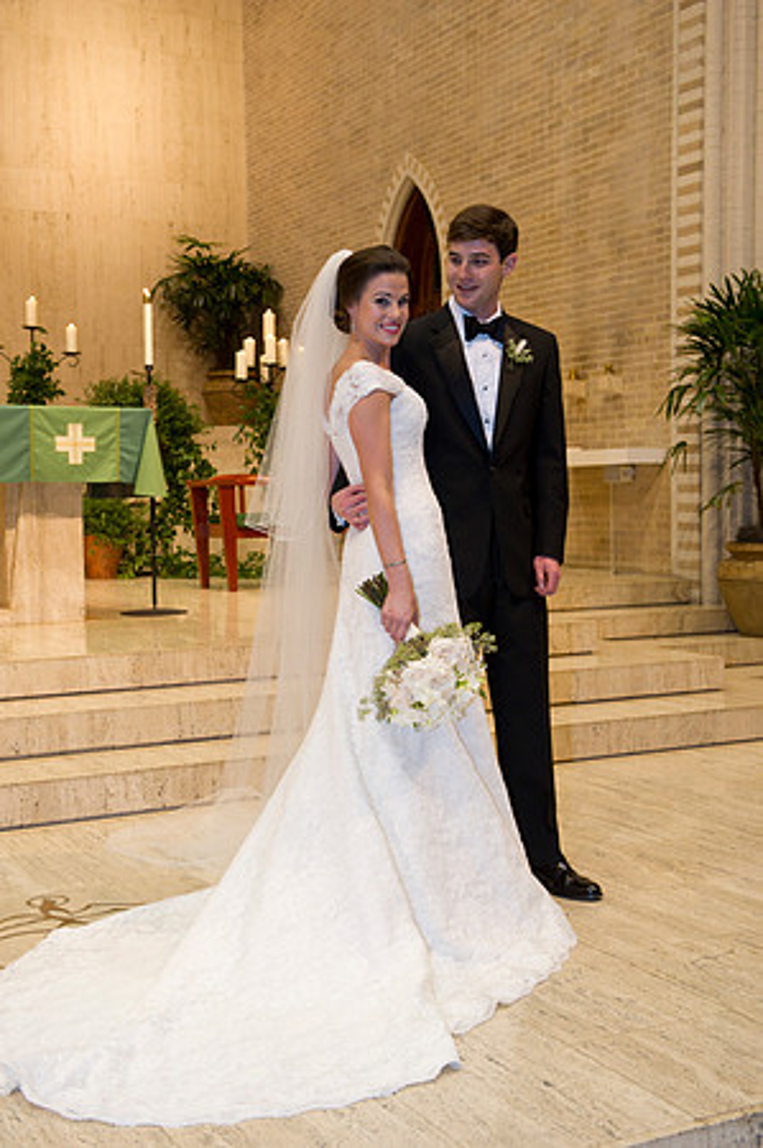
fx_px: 1529
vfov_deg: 41.2
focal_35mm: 48
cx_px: 382
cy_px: 574
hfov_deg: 28.0
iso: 1600
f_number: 5
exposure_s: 1/60
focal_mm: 48
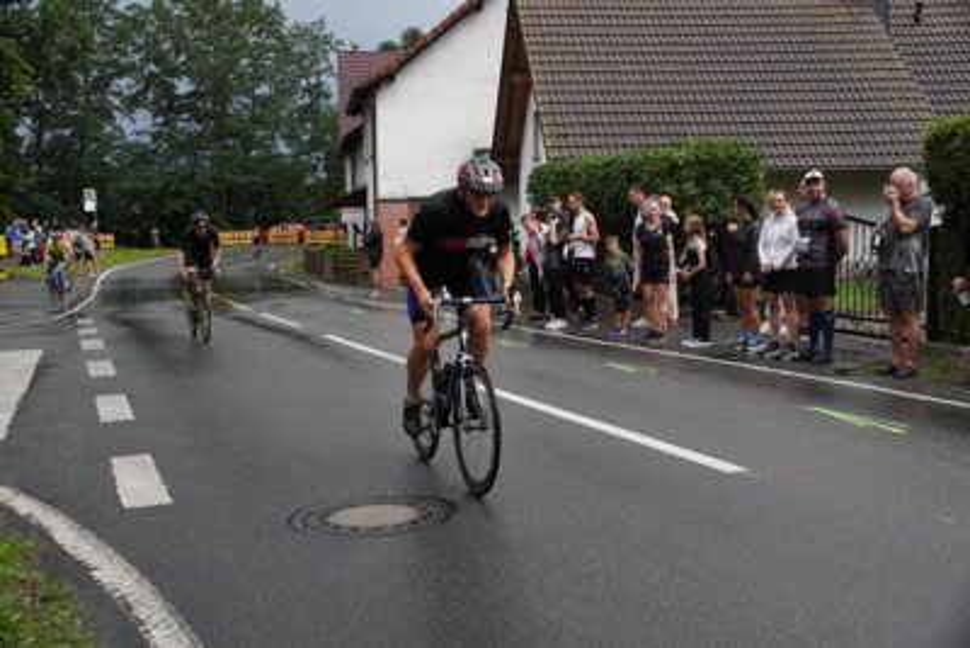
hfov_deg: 46.4
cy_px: 324
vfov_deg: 31.9
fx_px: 1132
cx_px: 485
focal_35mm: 42
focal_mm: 28
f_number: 6.3
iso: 1600
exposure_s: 1/640
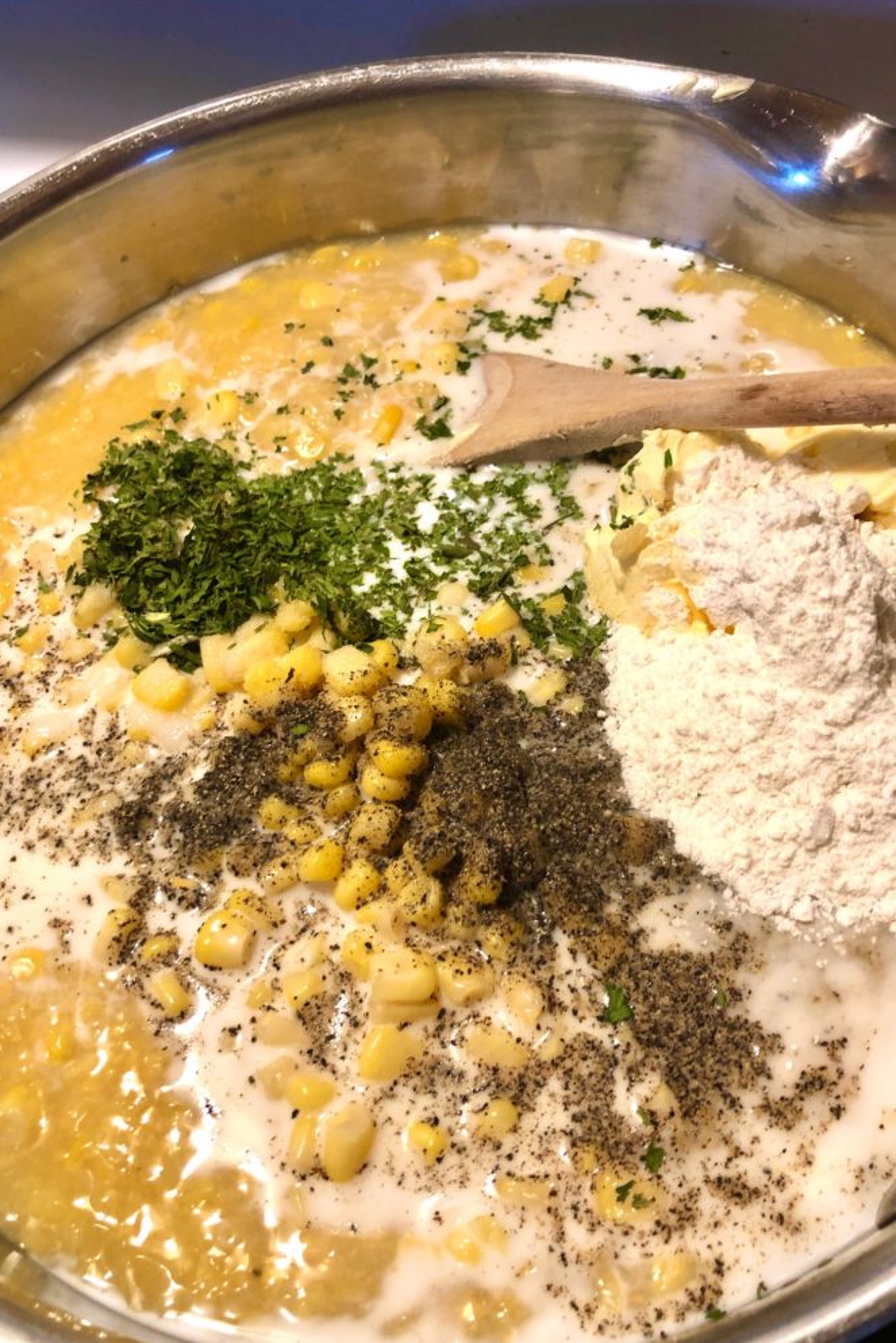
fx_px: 1120
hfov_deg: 43.6
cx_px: 459
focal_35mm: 30
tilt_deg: -57.2
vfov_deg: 61.9
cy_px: 681
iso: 40
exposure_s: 1/20
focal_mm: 3.99
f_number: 1.8
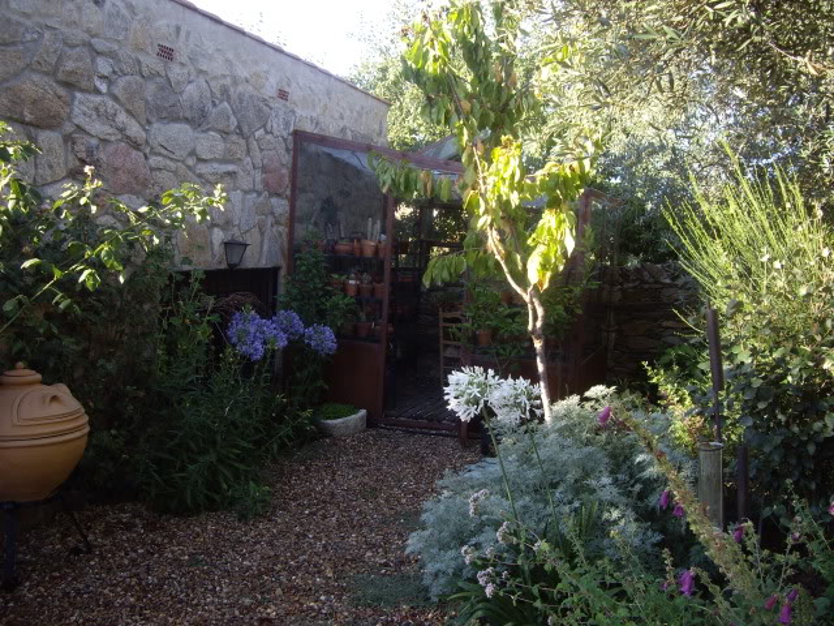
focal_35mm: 38
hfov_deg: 49.0
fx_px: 916
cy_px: 313
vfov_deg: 37.7
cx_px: 417
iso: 100
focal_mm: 7.9
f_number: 2.8
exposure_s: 1/125
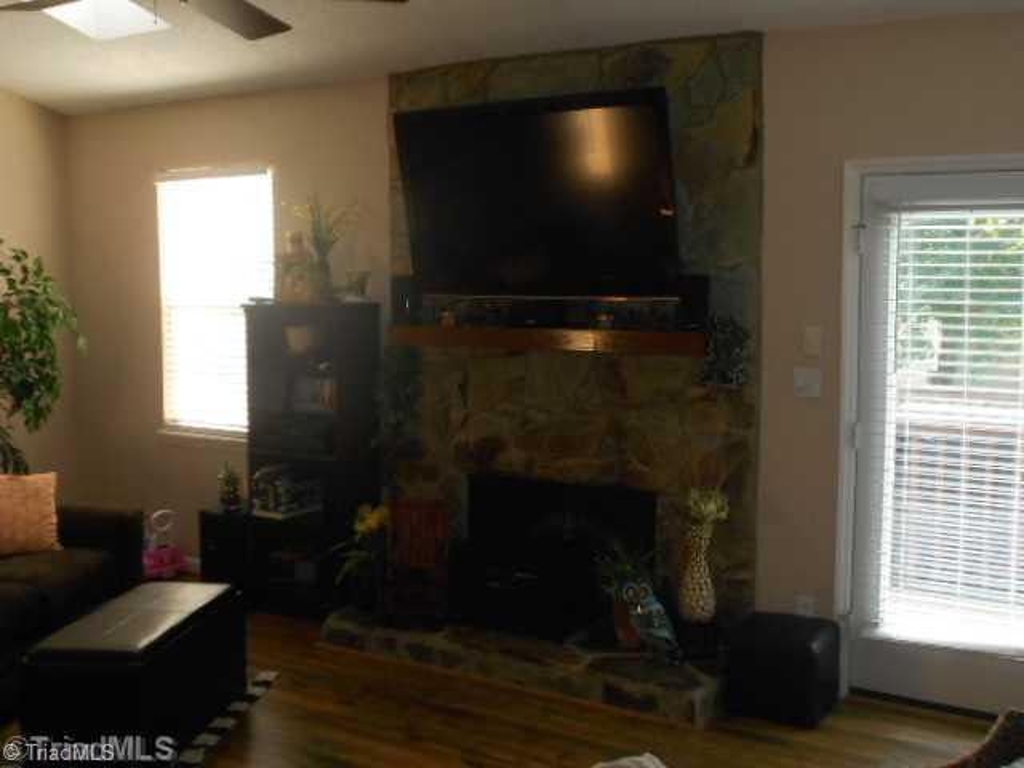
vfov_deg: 38.7
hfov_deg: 50.1
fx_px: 1095
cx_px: 512
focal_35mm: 37
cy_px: 384
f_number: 3.9
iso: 200
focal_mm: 6.7
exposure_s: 1/30
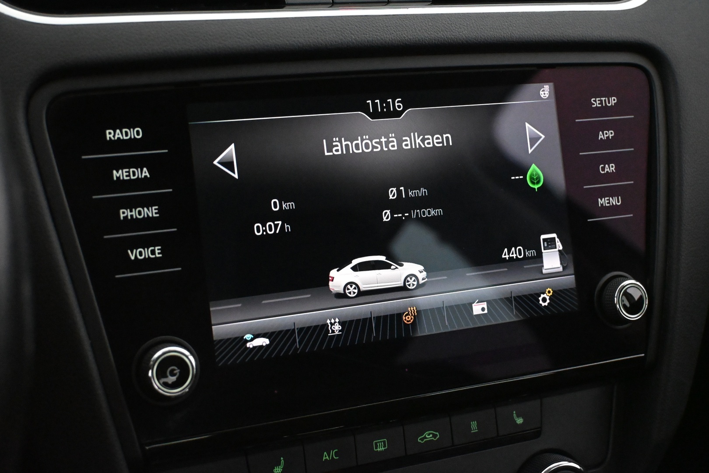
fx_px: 1063
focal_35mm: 54
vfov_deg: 25.1
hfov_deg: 36.9
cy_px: 236
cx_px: 354
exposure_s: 1/60
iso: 10000
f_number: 5.3
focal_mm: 36
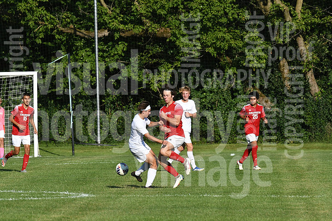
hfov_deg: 5.2
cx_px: 166
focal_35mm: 400
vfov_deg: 3.4
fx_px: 3690
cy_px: 110
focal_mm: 200
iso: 400
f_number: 8
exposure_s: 1/1250
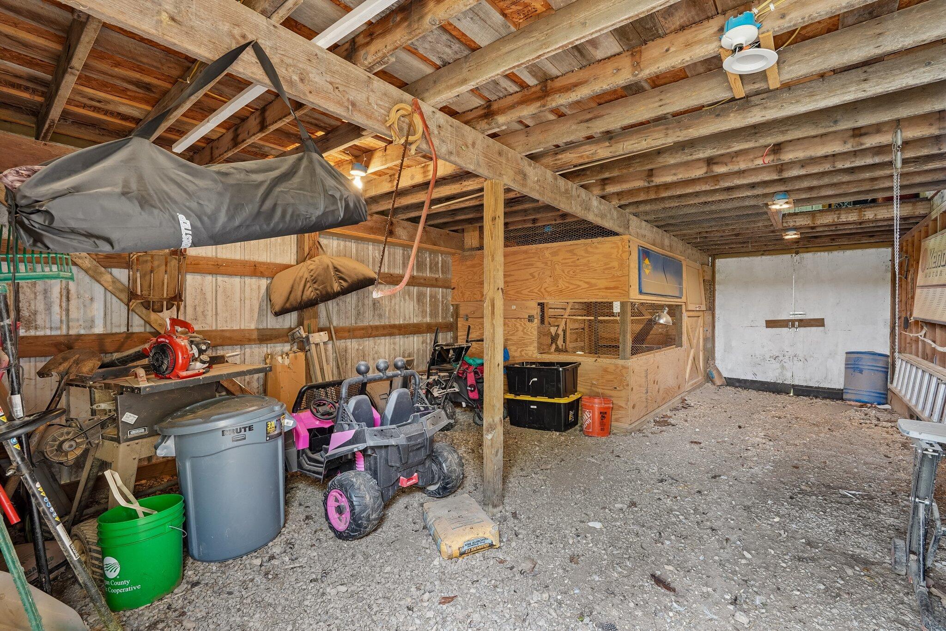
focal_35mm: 16
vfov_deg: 73.7
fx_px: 420
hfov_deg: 96.7
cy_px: 316
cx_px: 473
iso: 400
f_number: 8
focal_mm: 16
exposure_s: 1/3.33
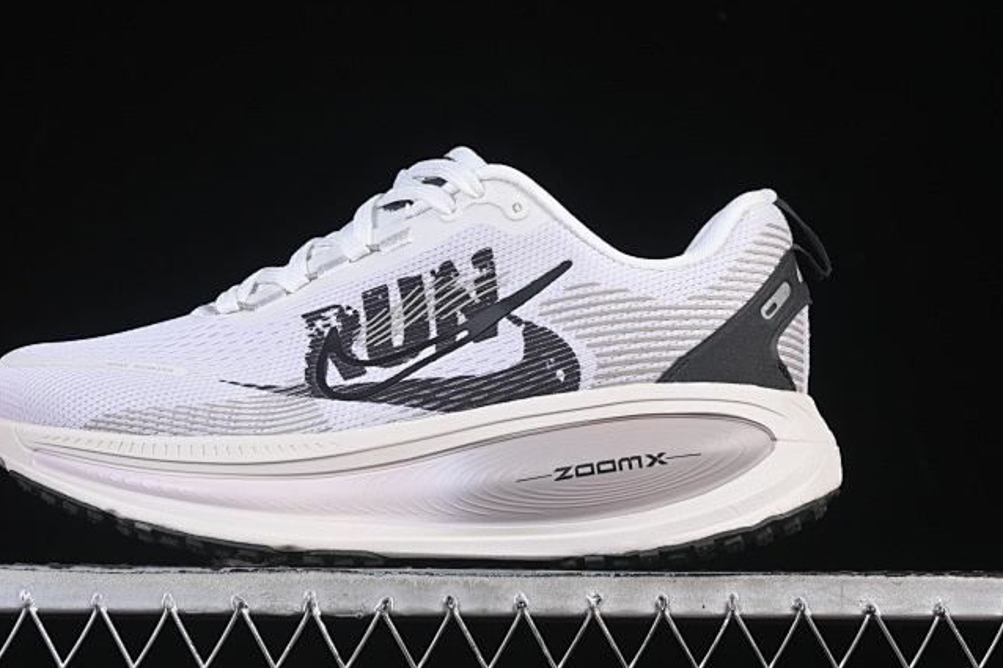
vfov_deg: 14.5
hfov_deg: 21.7
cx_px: 412
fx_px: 2618
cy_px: 310
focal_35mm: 94
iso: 160
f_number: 8
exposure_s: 1/80
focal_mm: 50
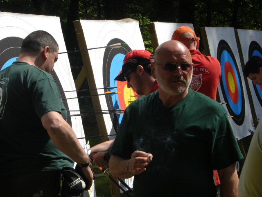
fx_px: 863
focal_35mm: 114
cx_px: 131
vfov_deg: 13.0
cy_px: 98
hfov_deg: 17.3
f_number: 5.8
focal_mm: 18.9
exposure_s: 1/250
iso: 50
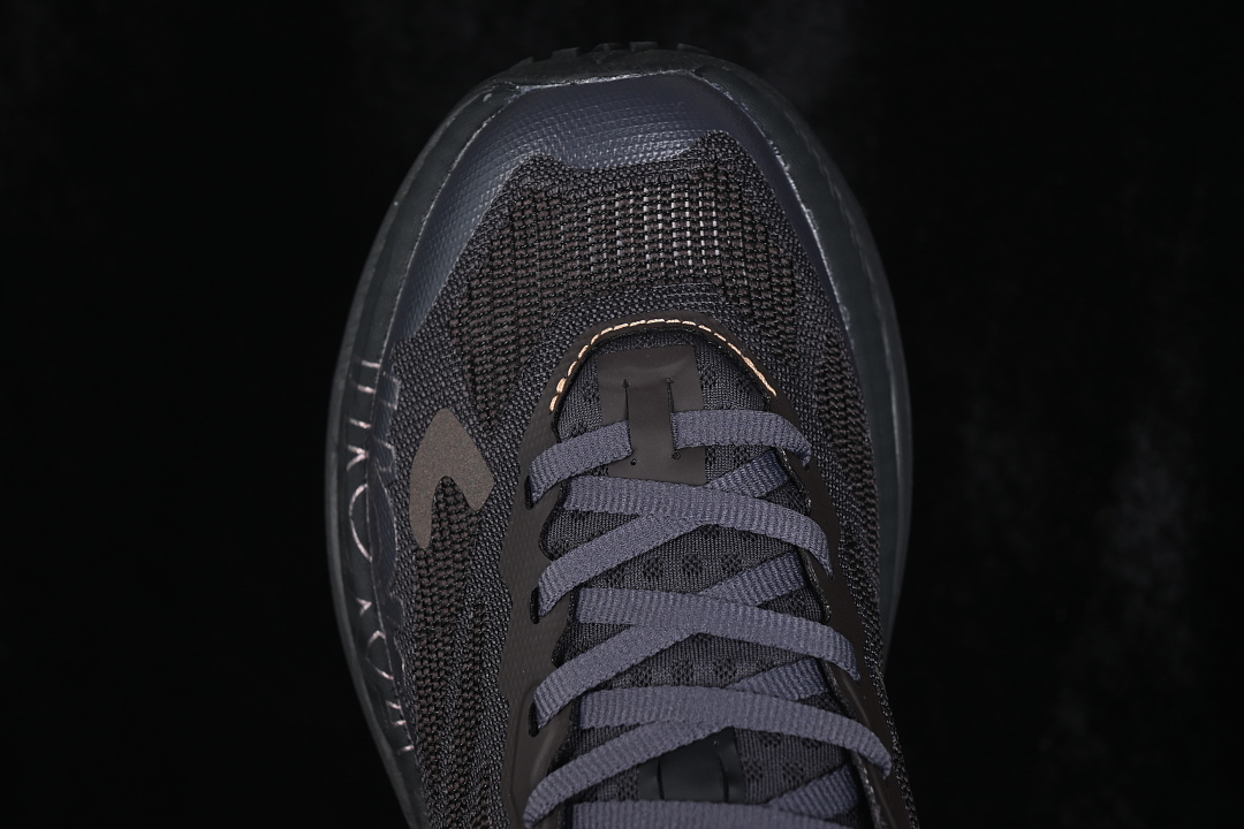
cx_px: 622
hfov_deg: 27.0
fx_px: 2591
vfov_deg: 18.2
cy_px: 414
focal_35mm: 75
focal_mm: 50
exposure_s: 1/60
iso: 160
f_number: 6.3
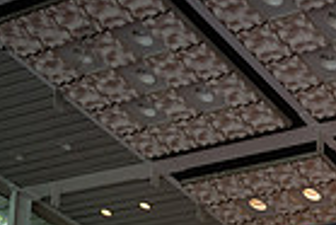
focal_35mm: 104
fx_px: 972
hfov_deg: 17.0
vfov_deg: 12.3
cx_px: 554
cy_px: 376
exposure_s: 1/250
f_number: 4.5
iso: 1000
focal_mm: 24
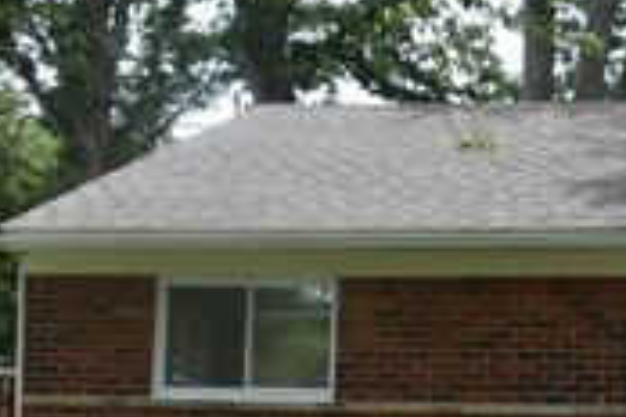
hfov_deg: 21.2
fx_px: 1547
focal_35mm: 89
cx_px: 756
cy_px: 315
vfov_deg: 15.3
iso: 140
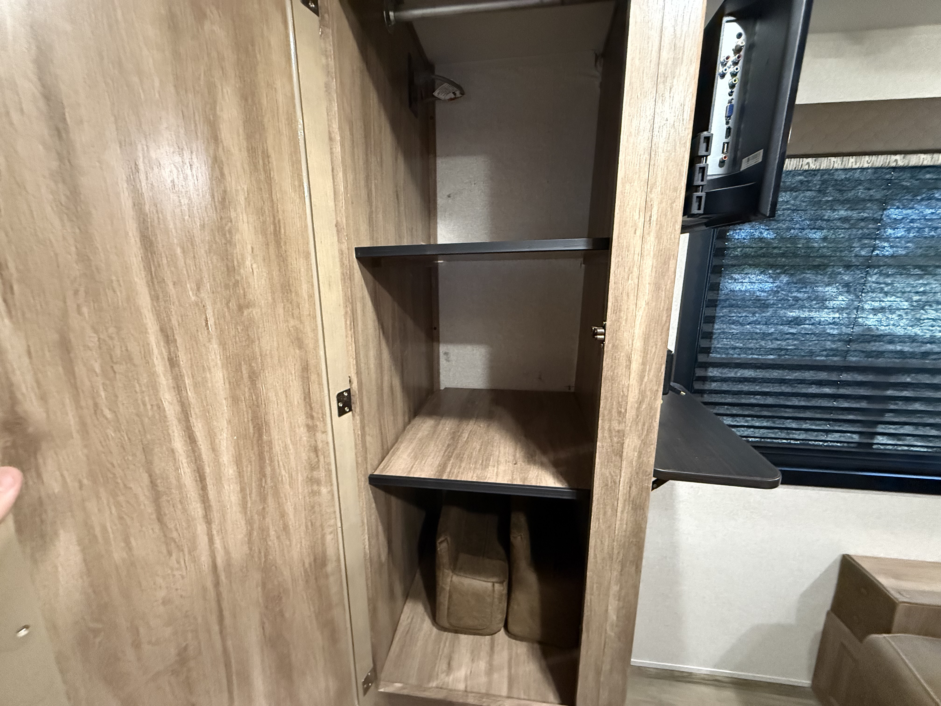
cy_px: 353
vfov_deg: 85.7
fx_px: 381
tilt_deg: -11.8
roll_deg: -0.4
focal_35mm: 14
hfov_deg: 102.1
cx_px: 470
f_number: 2.2
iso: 1250
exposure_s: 1/60
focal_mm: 2.22
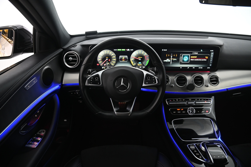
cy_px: 84
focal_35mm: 24
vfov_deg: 53.1
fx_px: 167
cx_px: 126
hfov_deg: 73.8
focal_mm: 24
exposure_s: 1/30
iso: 2000
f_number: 4.5
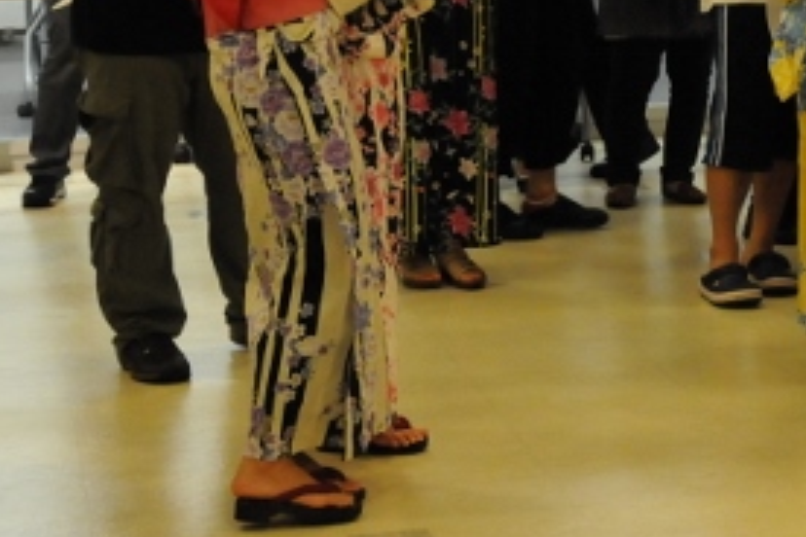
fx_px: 2798
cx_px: 724
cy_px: 48
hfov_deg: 16.2
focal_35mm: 125
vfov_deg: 10.9
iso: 3200
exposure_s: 1/100
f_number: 6.3
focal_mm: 36
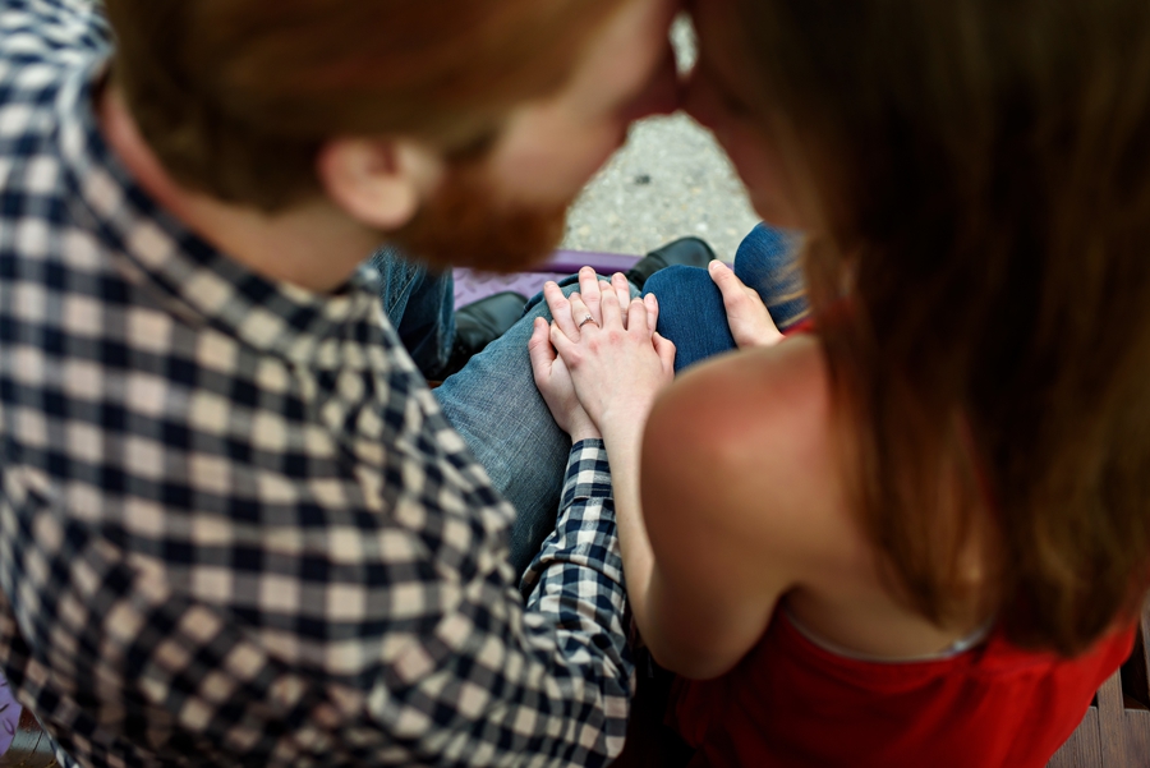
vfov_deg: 37.9
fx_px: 1119
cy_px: 384
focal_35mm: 35
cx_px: 575
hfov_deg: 54.4
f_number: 2.8
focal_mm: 35
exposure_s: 1/640
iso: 500
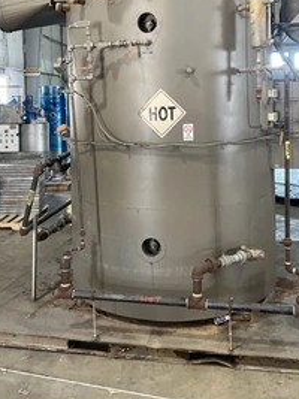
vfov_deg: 46.7
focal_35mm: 39
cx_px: 172
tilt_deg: -4.4
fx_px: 450
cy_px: 115
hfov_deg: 36.7
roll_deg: -0.5
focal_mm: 5.7
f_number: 1.5
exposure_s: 1/60
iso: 320
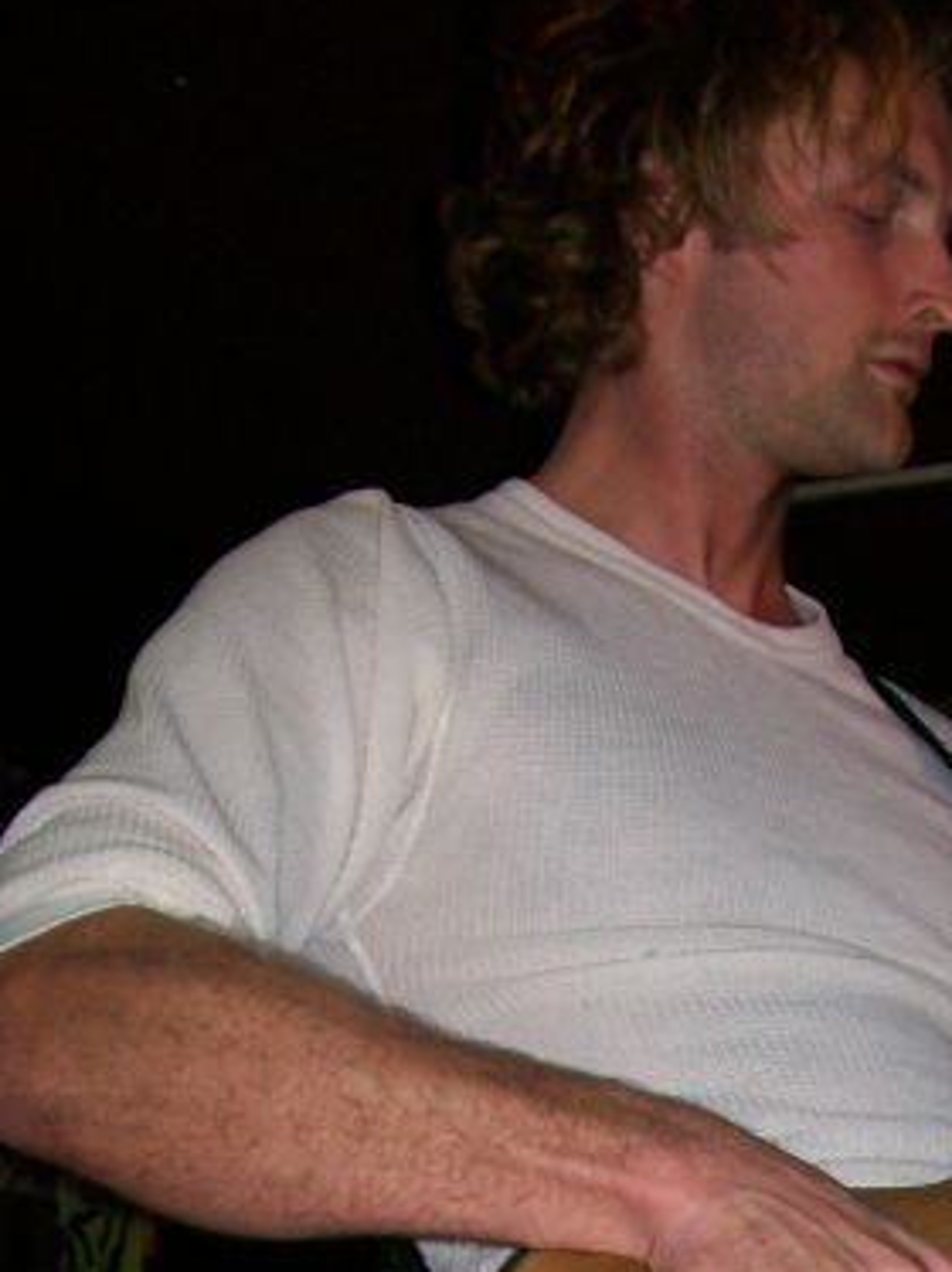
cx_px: 853
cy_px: 1343
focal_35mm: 77
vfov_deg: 24.0
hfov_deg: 18.8
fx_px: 2827
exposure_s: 1/64
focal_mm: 6
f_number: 2.7
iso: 80
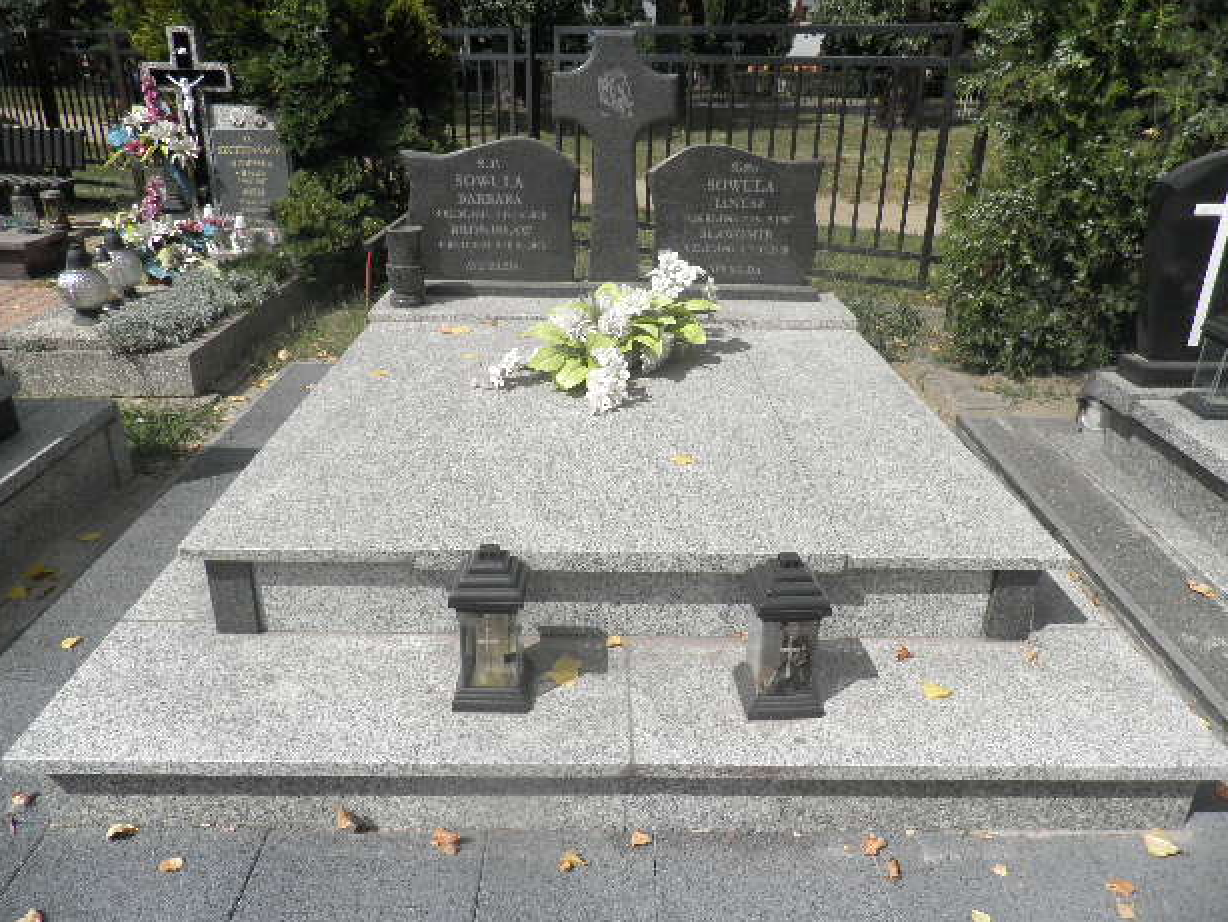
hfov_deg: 69.4
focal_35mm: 25
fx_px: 887
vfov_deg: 54.9
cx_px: 620
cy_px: 444
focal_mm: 4.3
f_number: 8.3
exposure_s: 1/200
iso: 64
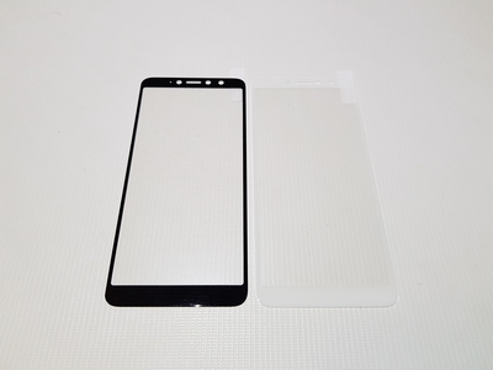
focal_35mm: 26
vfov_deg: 53.1
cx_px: 246
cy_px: 185
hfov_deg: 67.3
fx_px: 370
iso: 200
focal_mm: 4.2
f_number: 1.7
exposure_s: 1/50
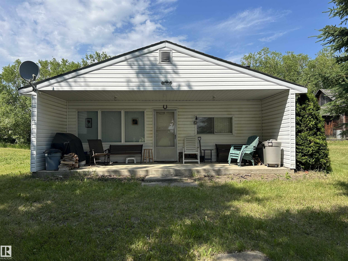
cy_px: 130
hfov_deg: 67.3
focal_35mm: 26
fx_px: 261
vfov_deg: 53.1
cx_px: 174
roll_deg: +0.6
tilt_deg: +1.4
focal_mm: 5.7
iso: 50
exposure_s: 1/3704
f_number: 1.5
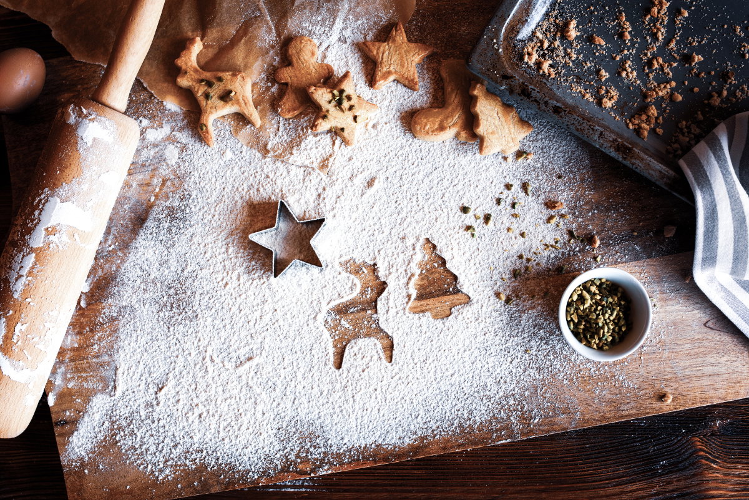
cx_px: 374
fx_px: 728
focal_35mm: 35
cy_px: 250
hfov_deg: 54.4
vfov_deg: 37.9
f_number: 5.6
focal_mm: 35
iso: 100
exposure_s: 1/8
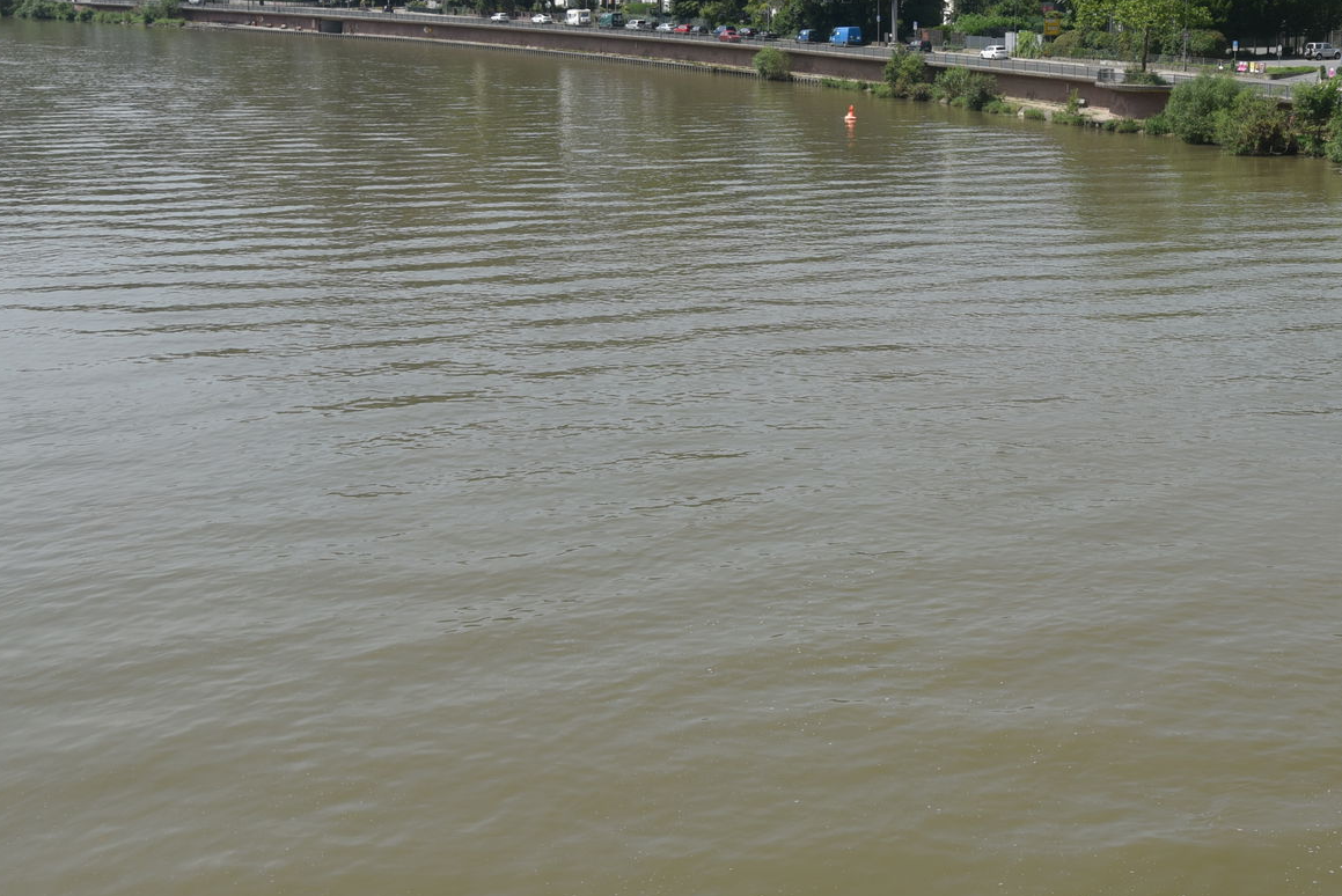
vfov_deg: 23.2
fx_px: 2163
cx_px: 915
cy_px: 237
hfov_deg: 34.1
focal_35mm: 58
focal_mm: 35
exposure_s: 1/250
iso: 200
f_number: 8
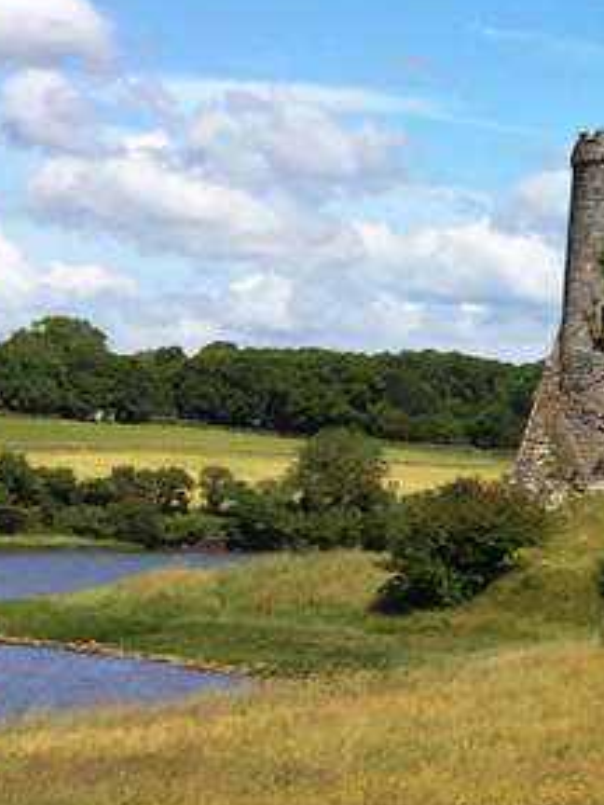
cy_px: 240
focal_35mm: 121
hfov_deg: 10.9
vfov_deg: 16.2
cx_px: 1281
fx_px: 2815
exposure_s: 1/2475
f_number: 2.2
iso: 32
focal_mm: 4.15
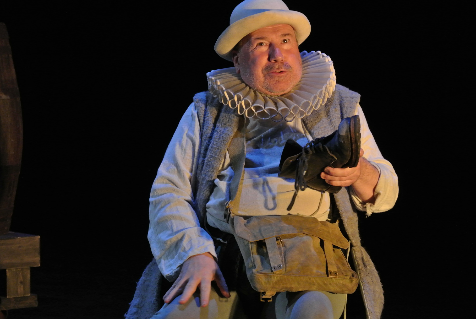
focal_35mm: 147
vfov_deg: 9.4
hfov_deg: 13.9
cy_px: 157
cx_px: 229
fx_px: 1946
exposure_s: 1/100
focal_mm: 51.2
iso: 900
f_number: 4.2
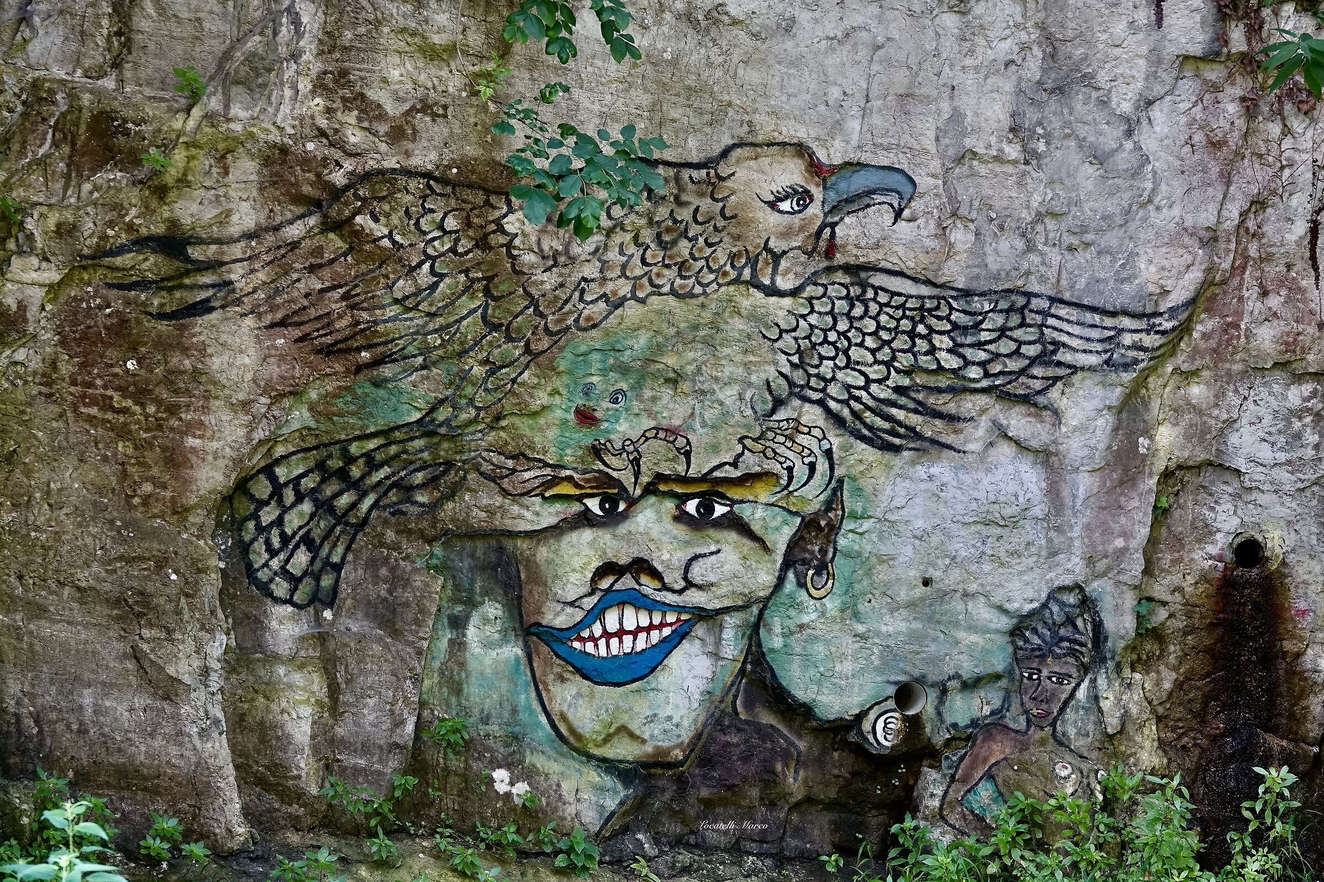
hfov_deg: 19.1
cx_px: 662
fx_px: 3935
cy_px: 441
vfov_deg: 12.8
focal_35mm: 107
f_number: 4
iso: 500
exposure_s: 1/125
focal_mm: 39.42
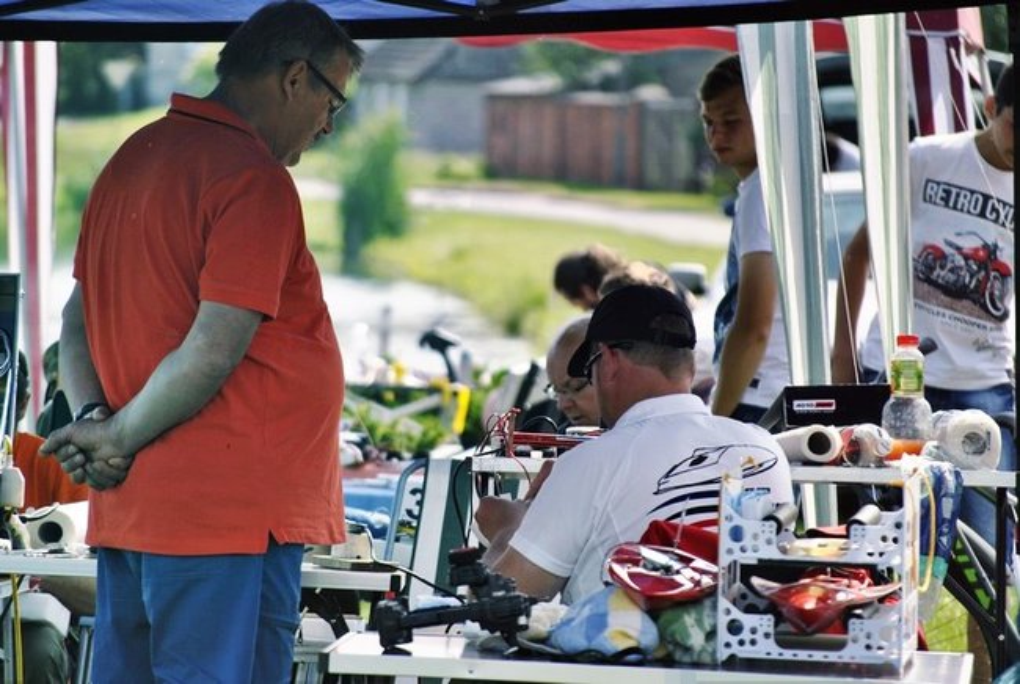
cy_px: 342
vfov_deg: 4.6
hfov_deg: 6.9
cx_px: 510
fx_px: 8515
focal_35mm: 300
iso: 250
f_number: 5.6
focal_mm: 200
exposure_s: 1/500
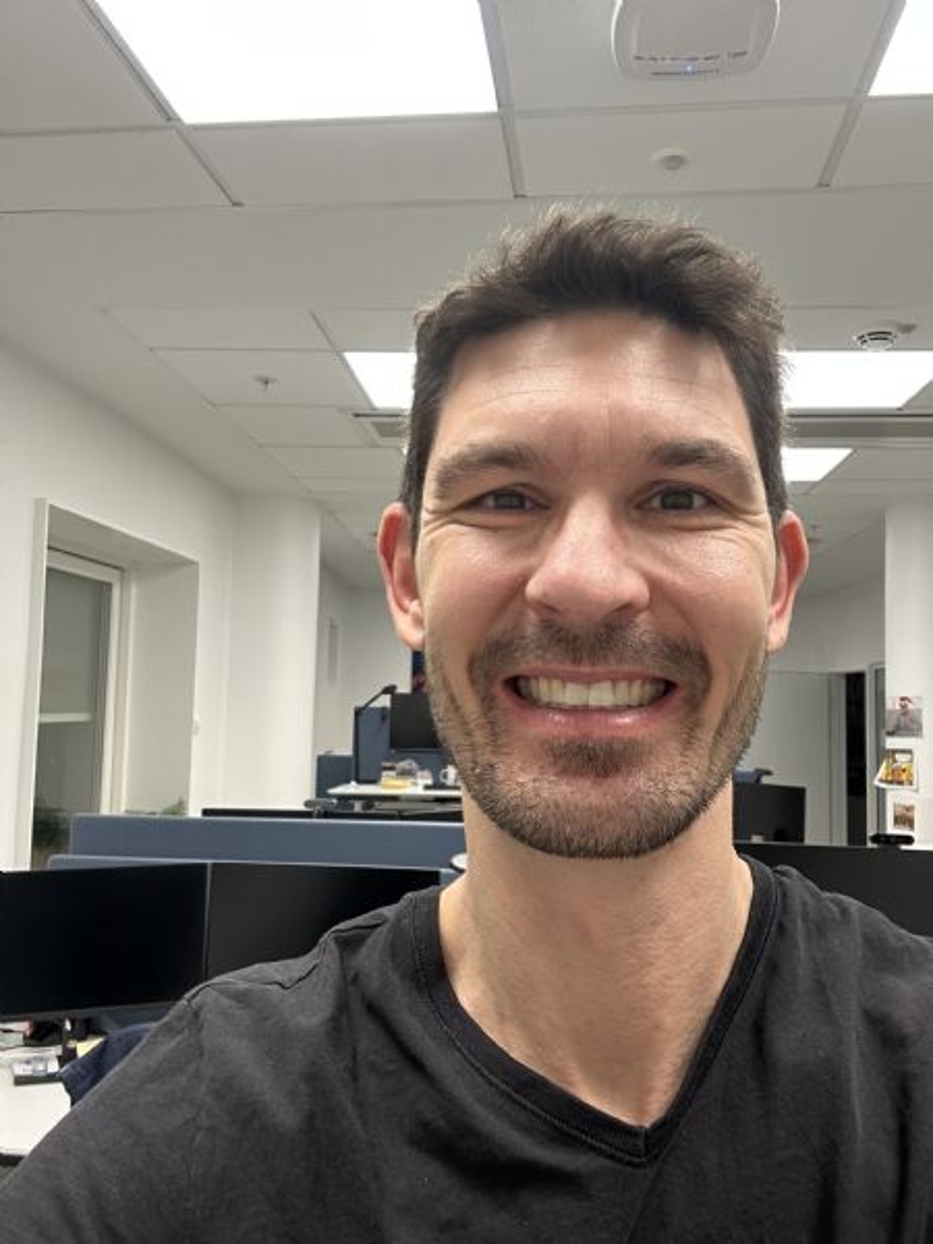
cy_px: 622
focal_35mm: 30
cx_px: 466
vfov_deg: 60.0
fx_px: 1078
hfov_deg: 46.8
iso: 50
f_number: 1.9
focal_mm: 2.69
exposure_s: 1/50
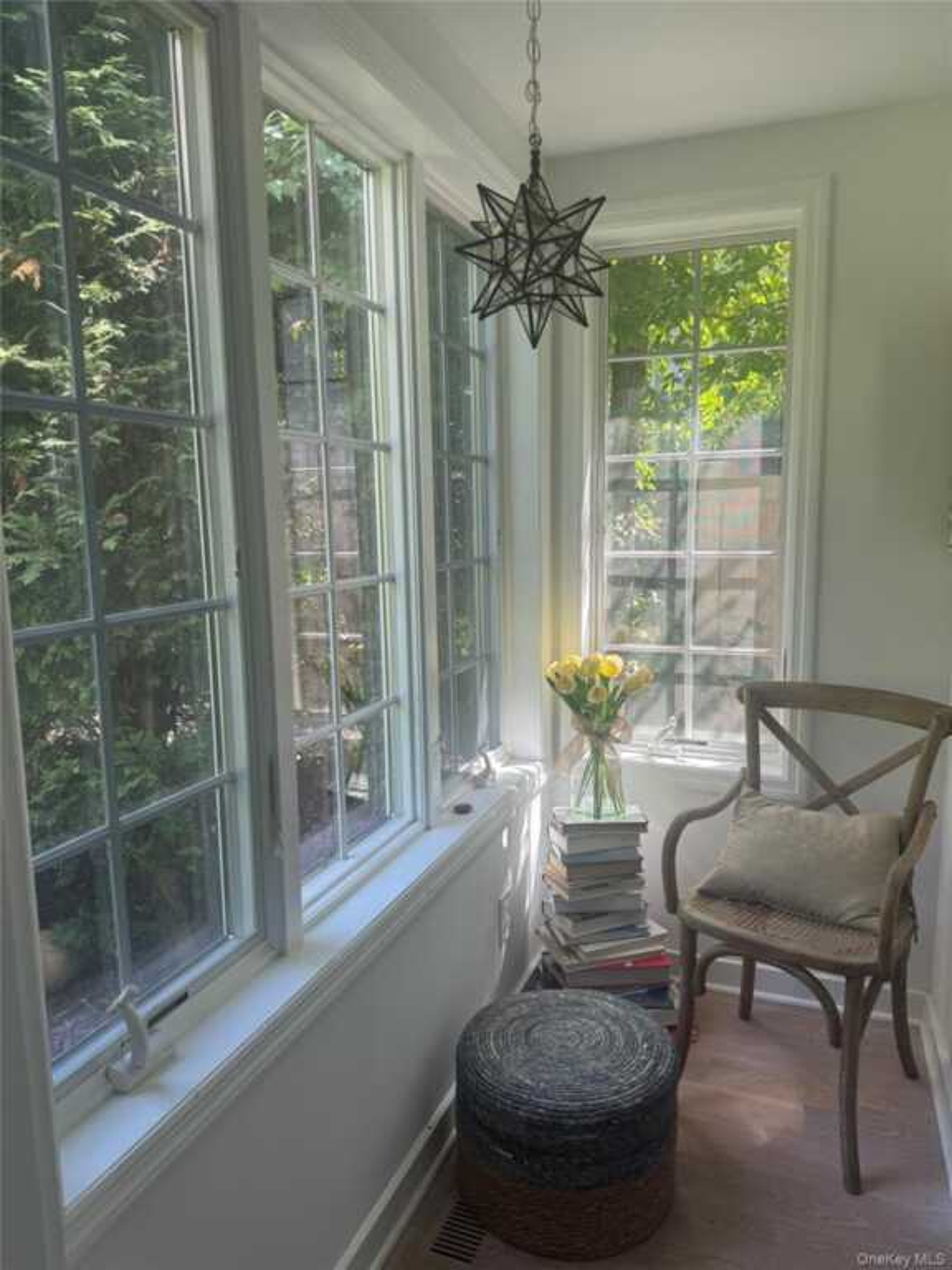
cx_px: 476
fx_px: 880
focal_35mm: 24
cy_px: 635
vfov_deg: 71.6
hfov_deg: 56.8
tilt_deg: -7.7
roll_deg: +1.3
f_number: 1.78
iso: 64
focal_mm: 6.76
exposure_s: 1/121
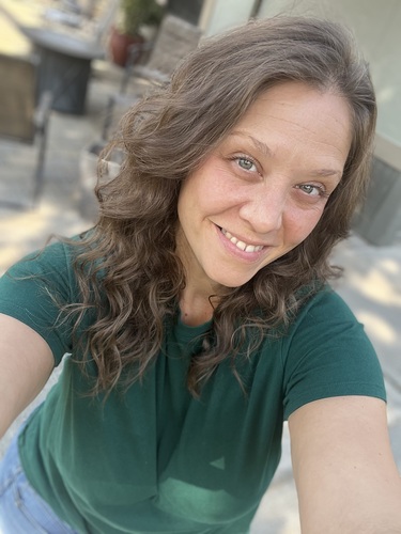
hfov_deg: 46.8
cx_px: 200
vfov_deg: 60.0
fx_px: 463
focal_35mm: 30
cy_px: 267
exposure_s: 1/121
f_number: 2.2
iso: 25
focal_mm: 2.71
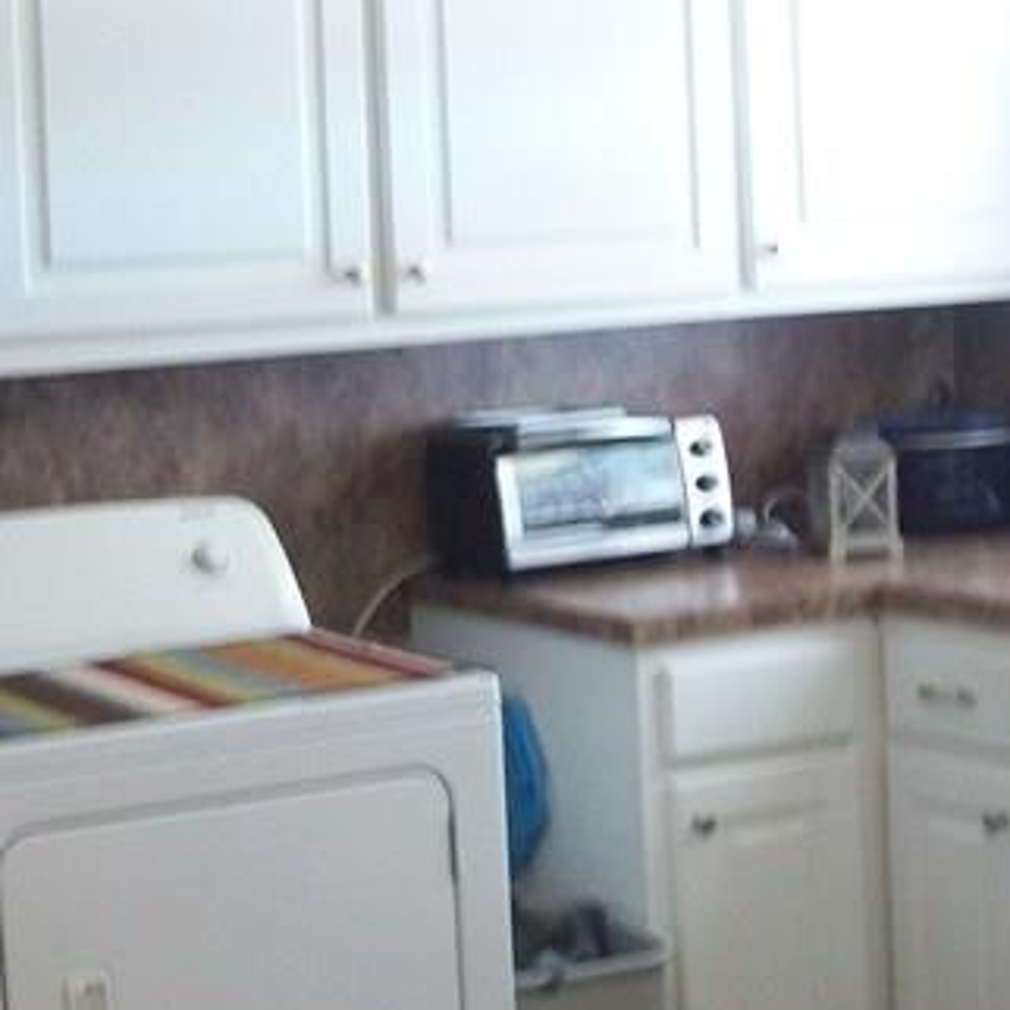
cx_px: 452
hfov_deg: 19.3
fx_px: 2971
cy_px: 398
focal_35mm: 90
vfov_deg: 19.3
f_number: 2.9
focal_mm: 5.7
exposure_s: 1/20
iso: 160
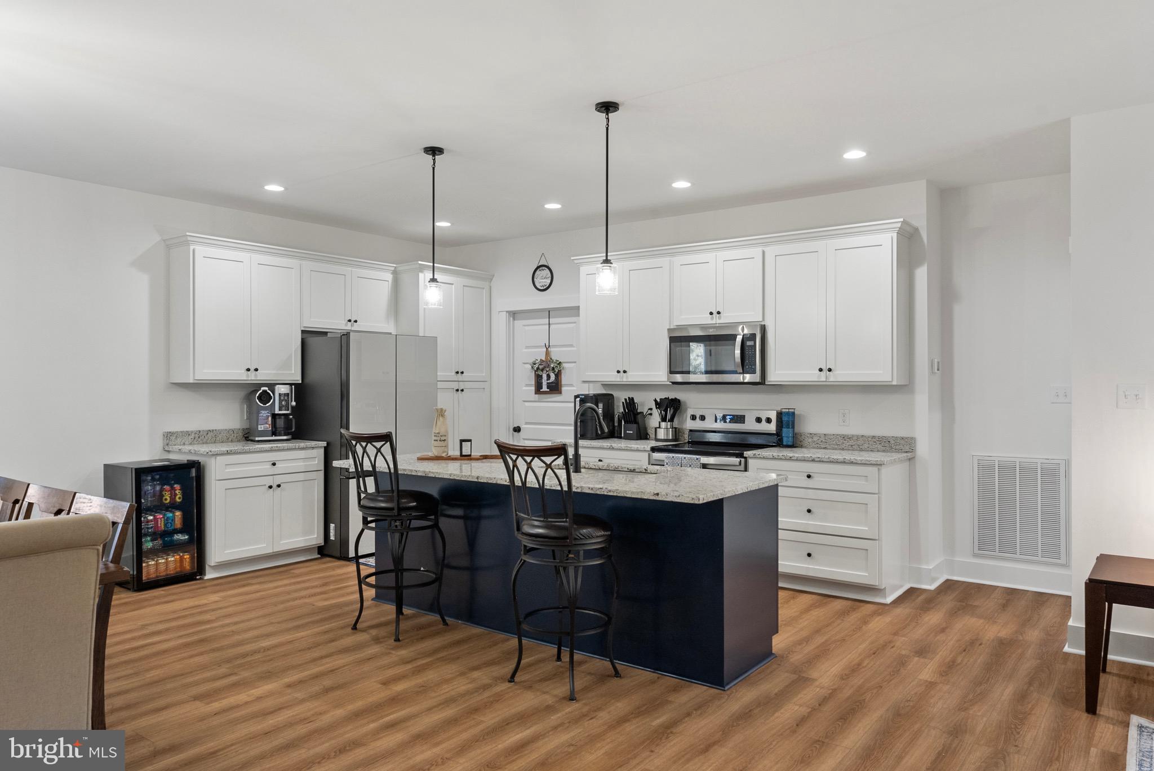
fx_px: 802
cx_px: 577
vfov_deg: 51.3
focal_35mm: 25
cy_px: 386
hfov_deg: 71.5
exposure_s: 1/6
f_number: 8
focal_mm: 25
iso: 800
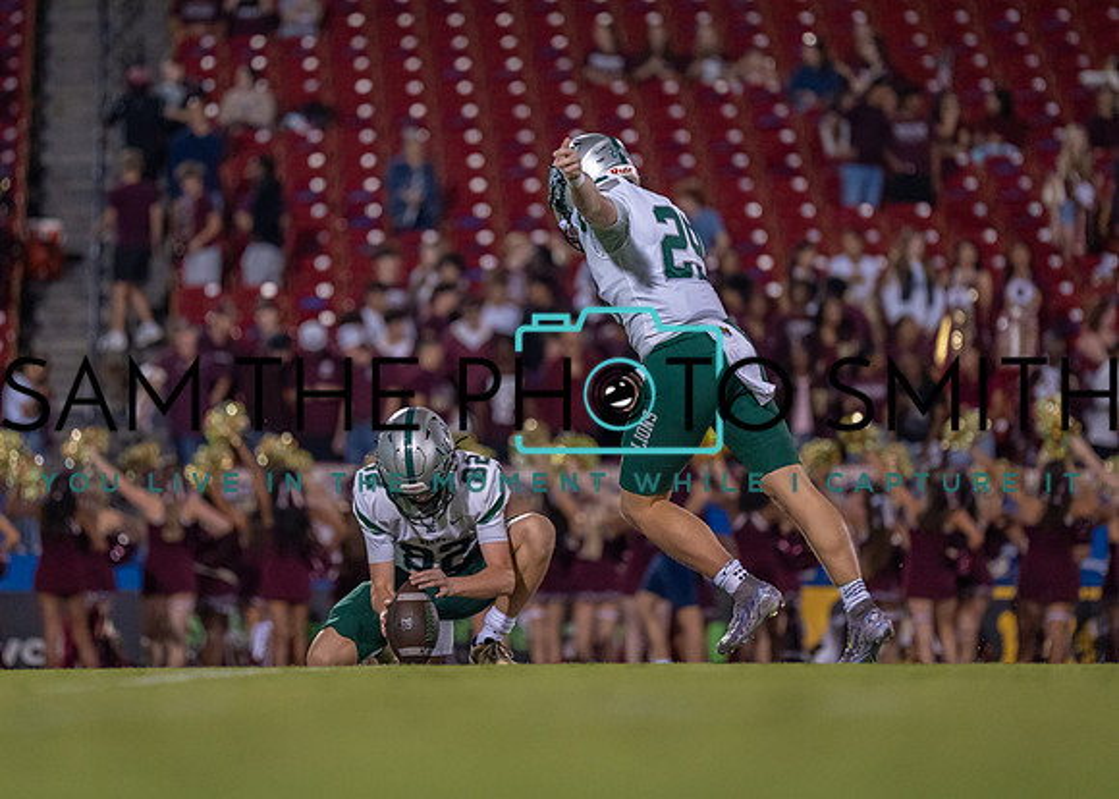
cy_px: 355
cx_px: 522
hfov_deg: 7.5
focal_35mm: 270
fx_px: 8580
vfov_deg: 5.3
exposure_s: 1/2000
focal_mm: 197
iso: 2500
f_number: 2.8
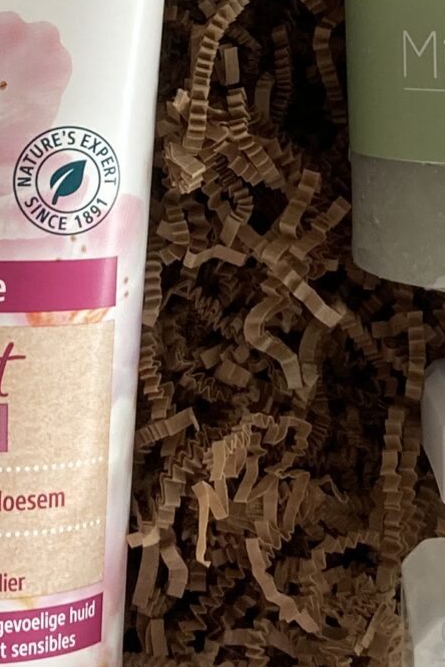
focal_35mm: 112
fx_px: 2077
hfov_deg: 12.2
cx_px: 354
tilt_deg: -88.5
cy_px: -41
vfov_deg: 17.7
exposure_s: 1/60
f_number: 1.8
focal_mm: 3.99
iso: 100
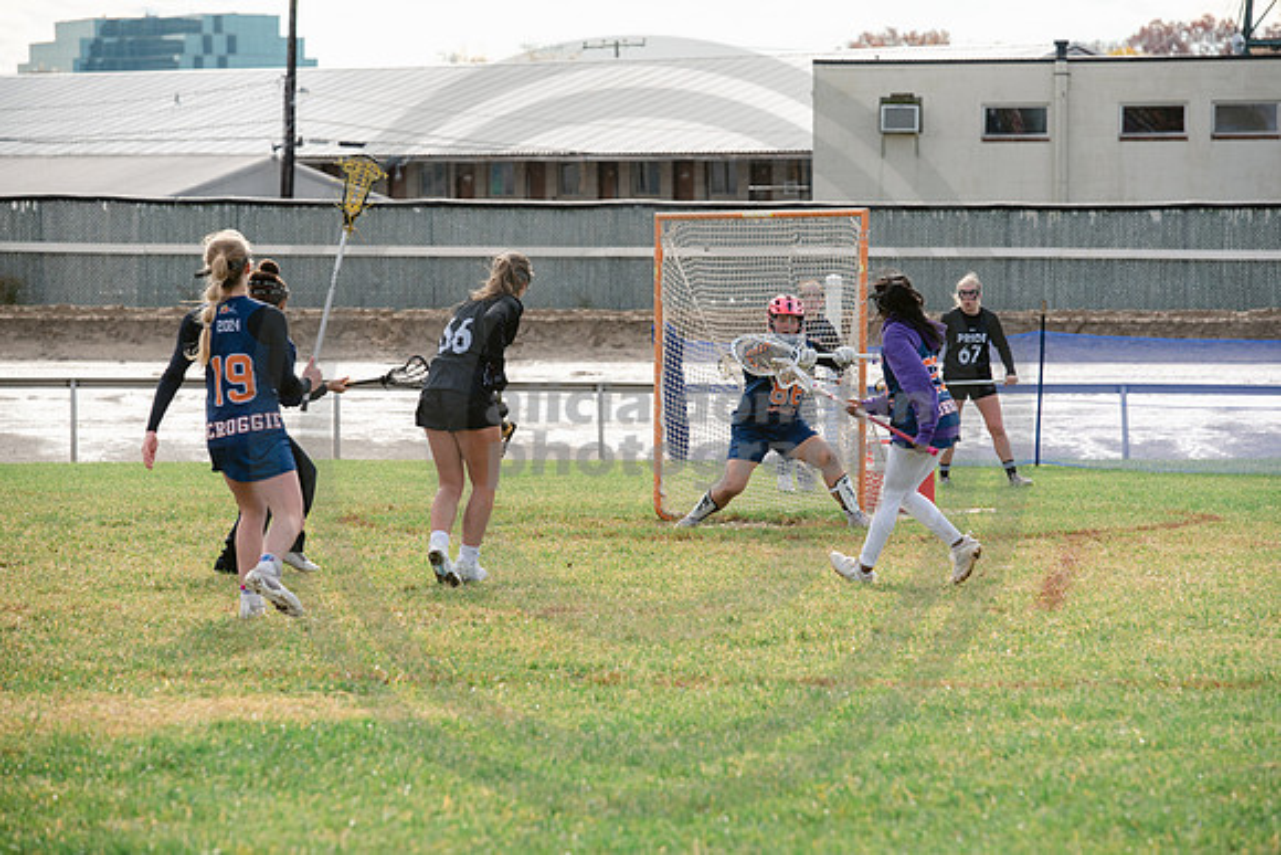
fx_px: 5872
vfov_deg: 8.3
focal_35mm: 165
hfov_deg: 12.4
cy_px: 428
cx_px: 640
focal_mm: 165
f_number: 5.6
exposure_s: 1/2000
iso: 400
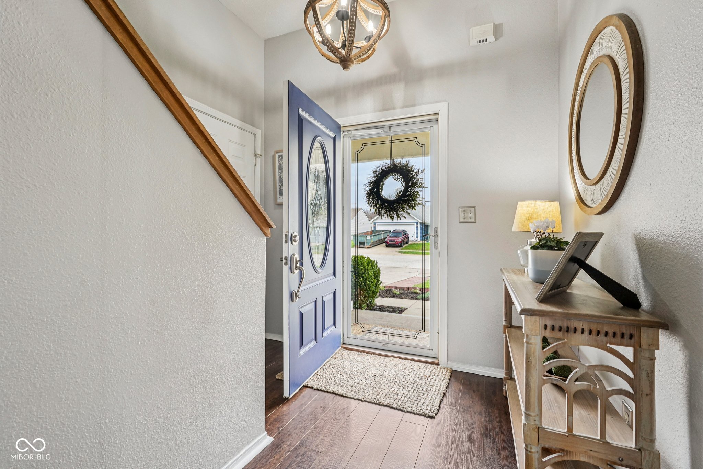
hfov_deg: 96.7
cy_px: 234
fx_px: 312
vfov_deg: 73.7
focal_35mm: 16
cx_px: 352
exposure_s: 1/30
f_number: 8
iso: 200
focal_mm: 16
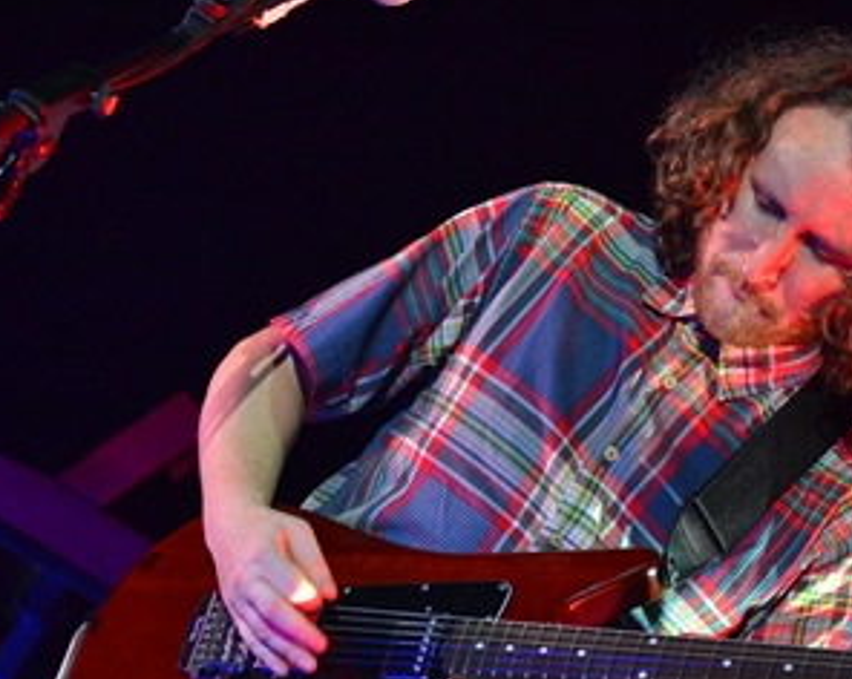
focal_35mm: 260
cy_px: 386
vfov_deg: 5.9
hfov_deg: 7.4
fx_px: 6548
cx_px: 642
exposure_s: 1/50
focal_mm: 100
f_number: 5.6
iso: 360
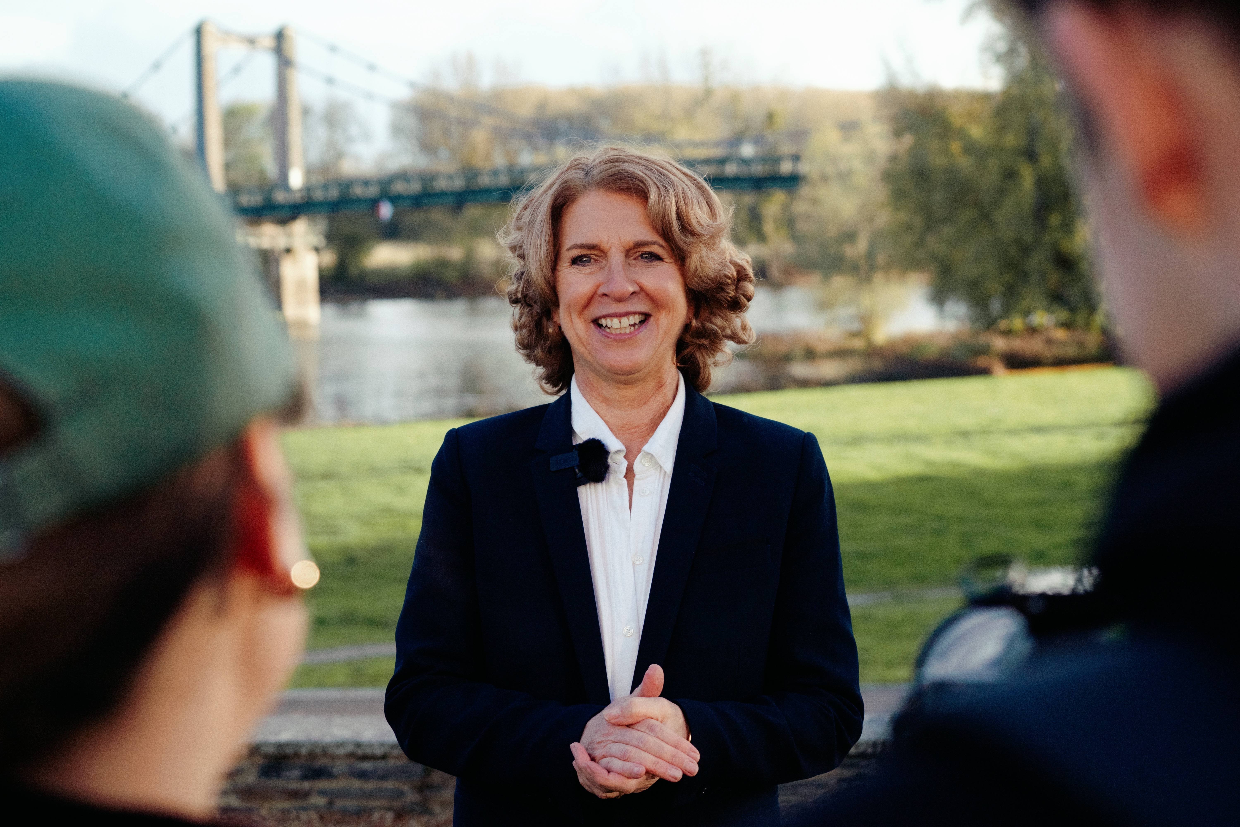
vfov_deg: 19.5
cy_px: 414
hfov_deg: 28.8
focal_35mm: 70
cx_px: 620
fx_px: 2411
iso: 800
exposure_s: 1/800
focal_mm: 70
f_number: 5.6
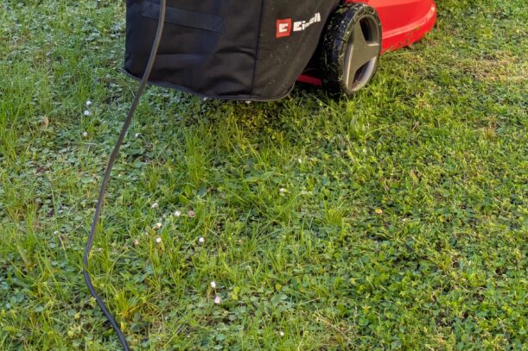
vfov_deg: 15.2
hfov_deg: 22.7
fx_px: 1305
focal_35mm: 89
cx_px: 386
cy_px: 44
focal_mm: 5.43
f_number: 1.89
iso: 43
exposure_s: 1/434
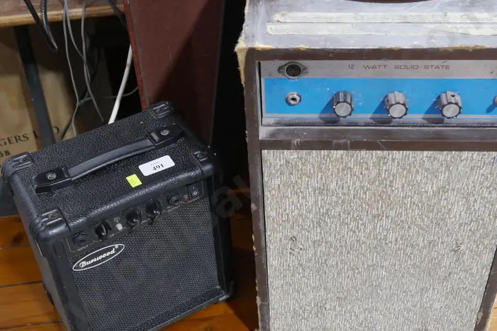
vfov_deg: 26.5
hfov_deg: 38.9
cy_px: 178
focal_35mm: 51
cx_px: 255
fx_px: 704
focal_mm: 19
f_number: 4.1
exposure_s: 1/60
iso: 1250
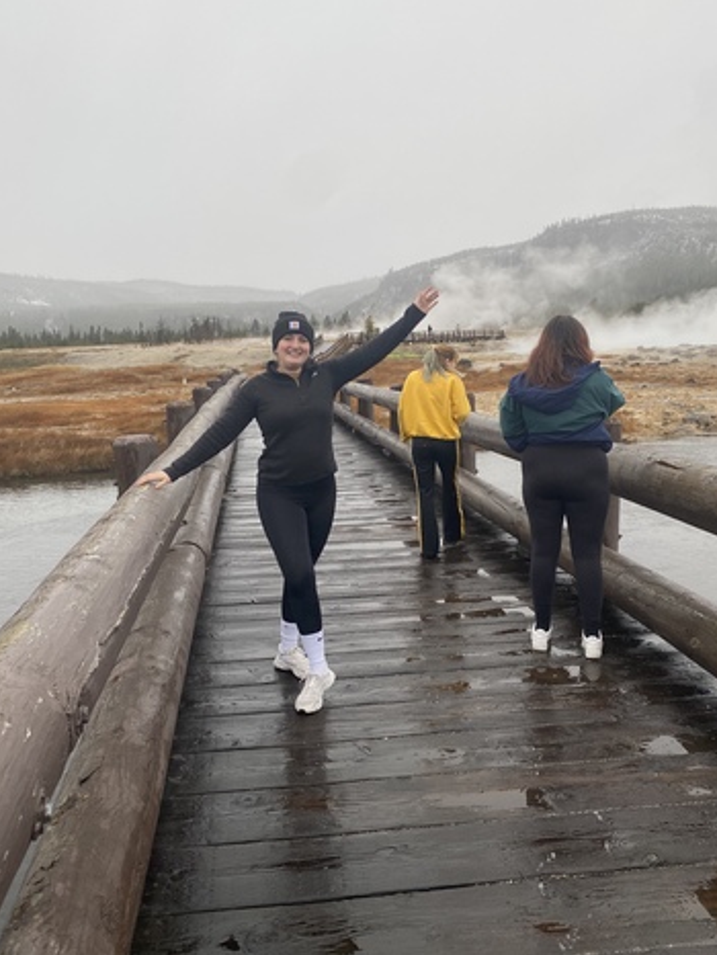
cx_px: 348
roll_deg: +1.7
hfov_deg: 48.3
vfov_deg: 61.6
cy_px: 441
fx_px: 800
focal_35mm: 29
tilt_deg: -5.6
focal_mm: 4.25
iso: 50
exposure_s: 1/122
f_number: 1.8
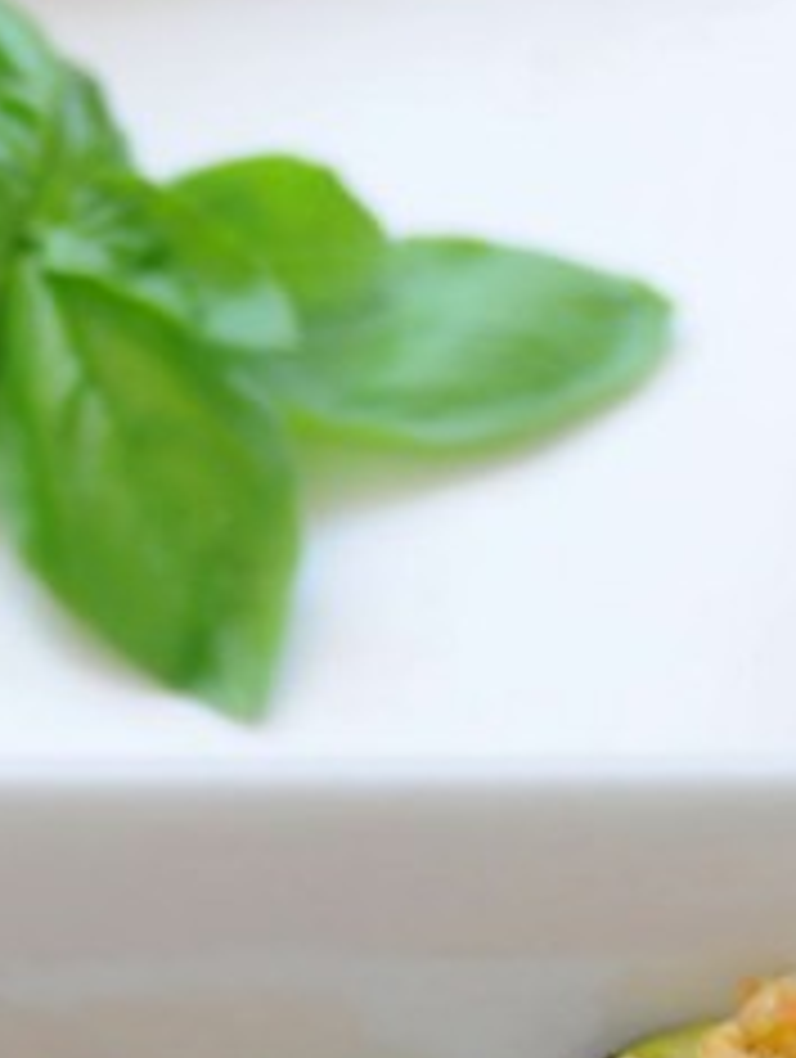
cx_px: 1313
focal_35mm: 514
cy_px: 1258
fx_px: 15717
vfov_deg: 3.8
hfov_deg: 2.9
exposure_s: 1/30
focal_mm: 70
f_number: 5
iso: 200
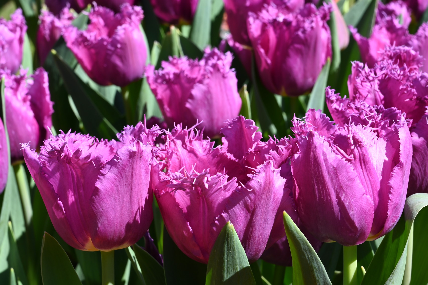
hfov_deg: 28.1
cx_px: 225
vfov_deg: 18.9
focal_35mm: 72
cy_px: 136
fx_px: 855
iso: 180
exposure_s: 1/60
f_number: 16
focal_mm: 64
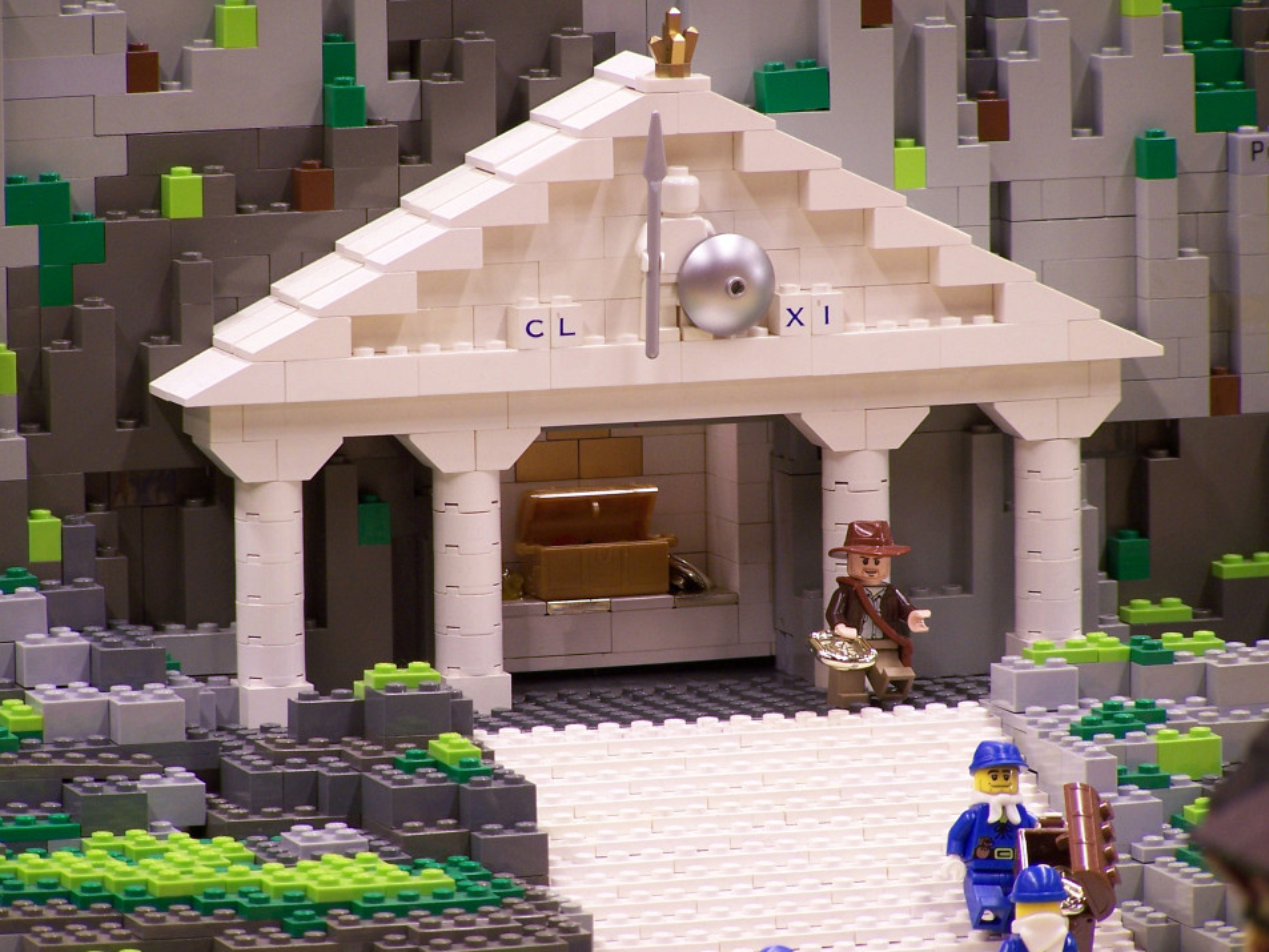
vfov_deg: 5.2
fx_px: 10559
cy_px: 463
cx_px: 623
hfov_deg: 6.9
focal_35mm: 288
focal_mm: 44.4
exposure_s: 1/4
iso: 80
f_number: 3.6
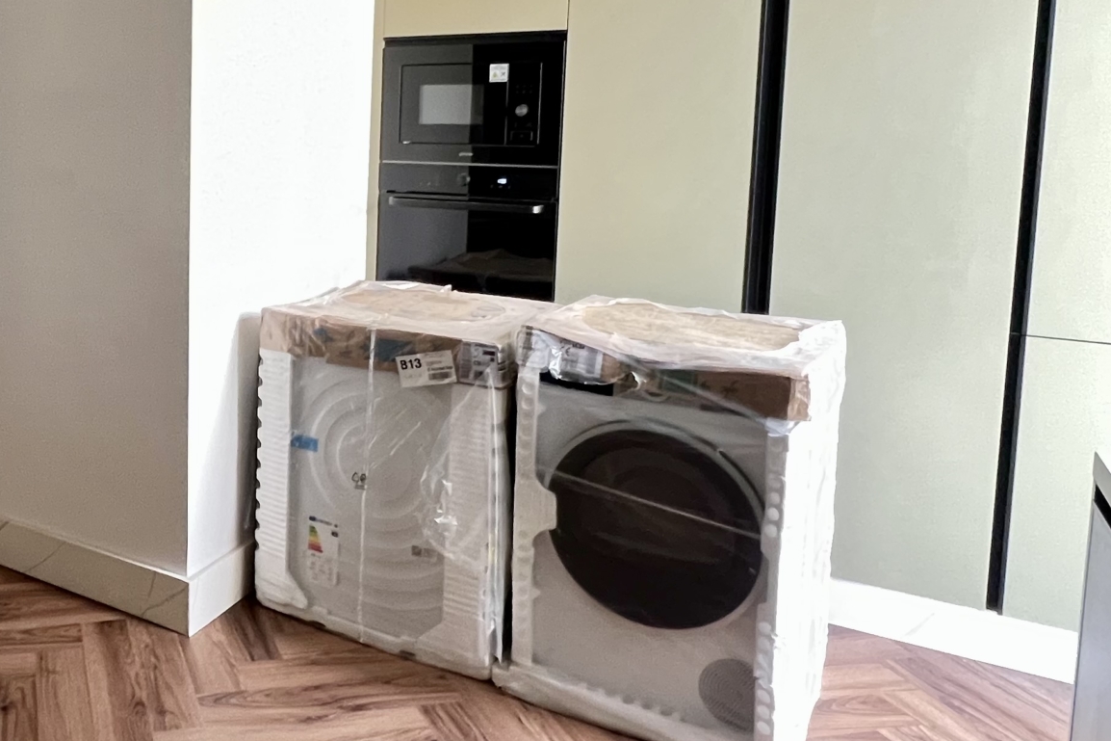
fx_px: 926
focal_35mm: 30
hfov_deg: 56.1
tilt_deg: -5.0
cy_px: 214
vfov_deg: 42.6
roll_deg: -0.5
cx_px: 177
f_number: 1.8
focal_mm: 1.57
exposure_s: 1/60
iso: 400
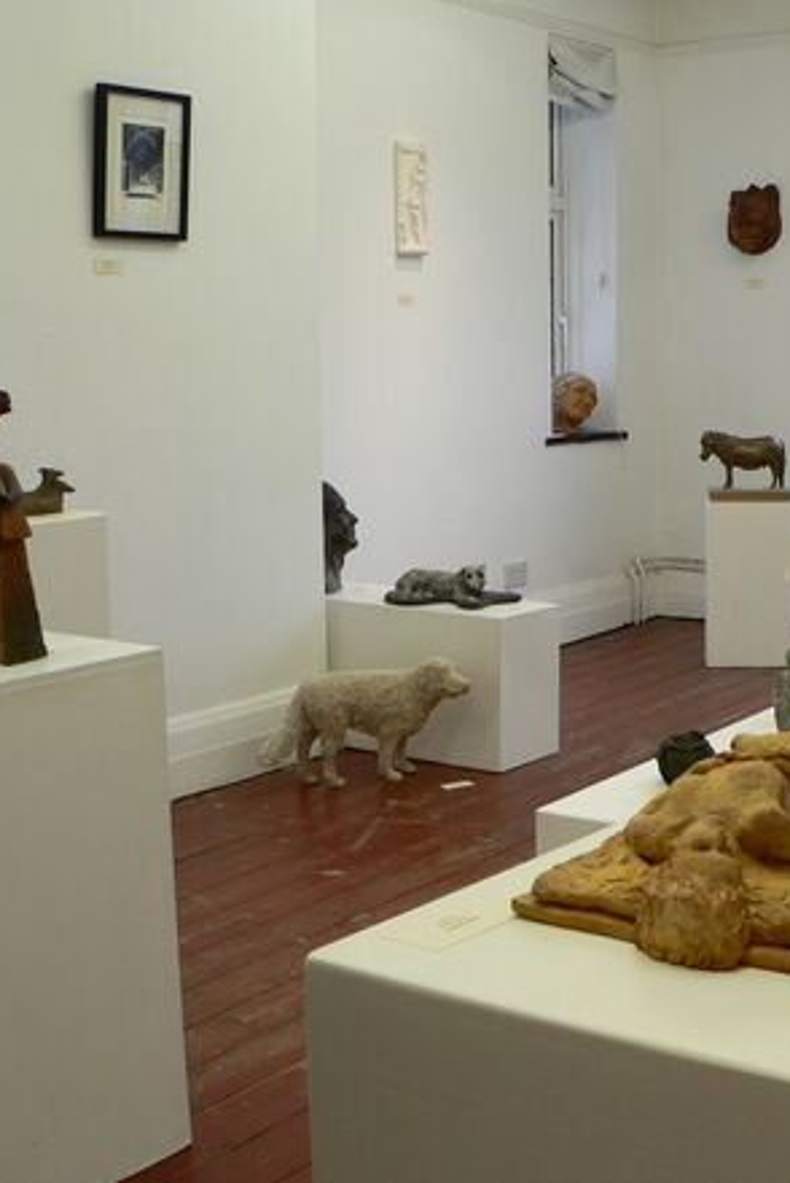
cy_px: 581
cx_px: 602
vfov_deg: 38.9
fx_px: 1676
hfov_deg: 26.2
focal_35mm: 51
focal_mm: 6
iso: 80
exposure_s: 1/30
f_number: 2.8
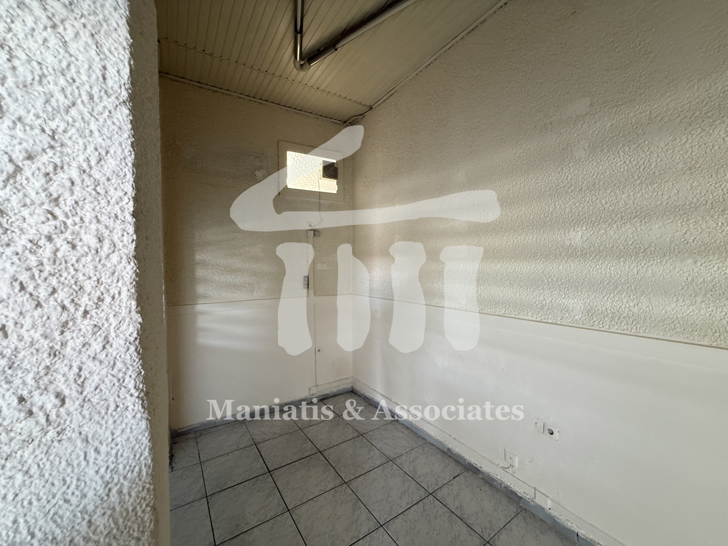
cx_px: 364
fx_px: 294
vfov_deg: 85.7
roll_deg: +0.7
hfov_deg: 102.1
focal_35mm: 14
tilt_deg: -0.7
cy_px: 273
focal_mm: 2.22
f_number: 2.2
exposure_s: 1/60
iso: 400
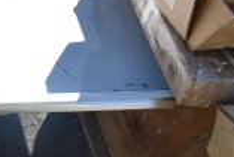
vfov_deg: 12.6
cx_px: -207
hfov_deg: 16.0
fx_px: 683
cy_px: -50
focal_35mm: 105
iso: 200
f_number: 8
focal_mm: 18
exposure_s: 1/250
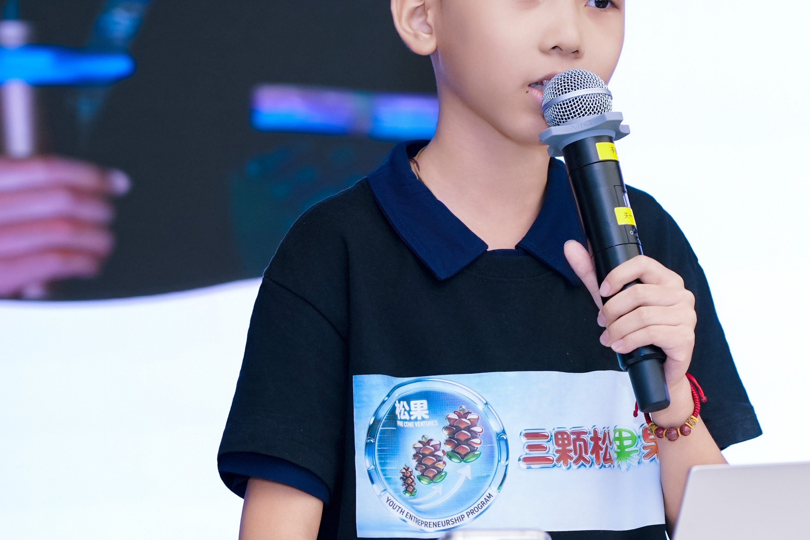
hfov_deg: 9.8
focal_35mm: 208
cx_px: 837
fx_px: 4680
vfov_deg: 6.6
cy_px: 247
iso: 1250
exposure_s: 1/200
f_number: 4
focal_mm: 96
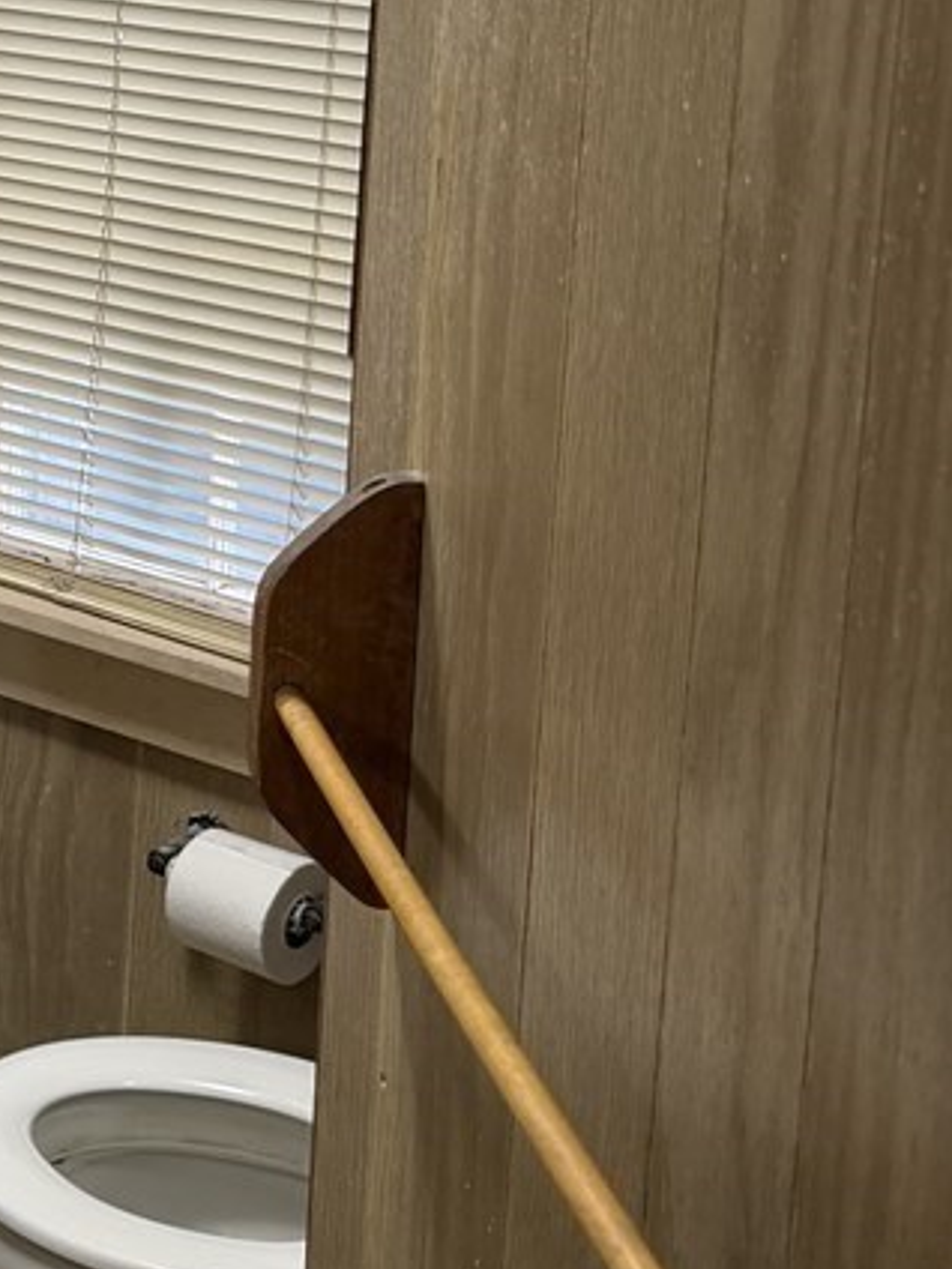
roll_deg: +0.1
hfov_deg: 15.0
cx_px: -692
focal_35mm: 87
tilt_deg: -11.8
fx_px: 3190
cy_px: 230
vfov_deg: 22.2
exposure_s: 1/60
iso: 125
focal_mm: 6.76
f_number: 1.78
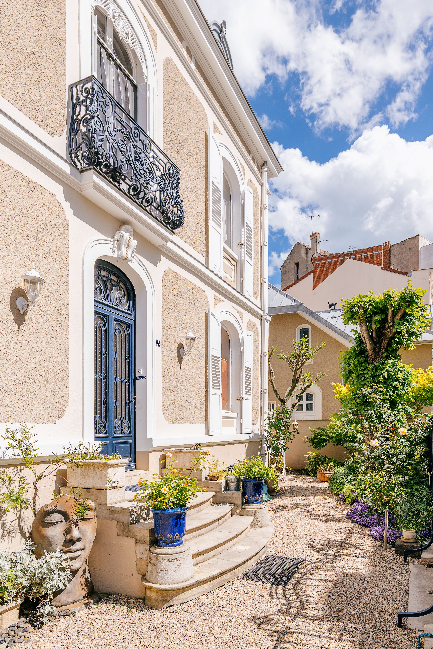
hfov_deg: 57.2
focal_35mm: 22
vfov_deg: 78.6
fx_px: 397
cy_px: 324
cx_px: 216
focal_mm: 22
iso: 200
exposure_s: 1/160
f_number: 9
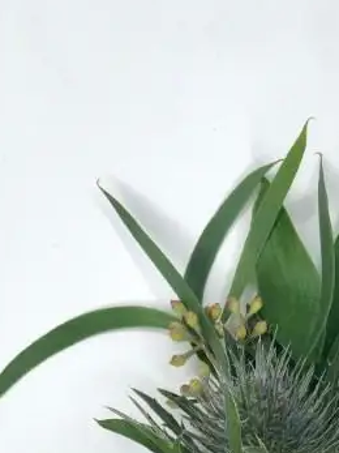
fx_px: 1503
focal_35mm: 115
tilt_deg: -84.9
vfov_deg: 16.7
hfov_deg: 12.8
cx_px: 276
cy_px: 470
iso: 16
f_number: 2.4
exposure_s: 1/109
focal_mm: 6
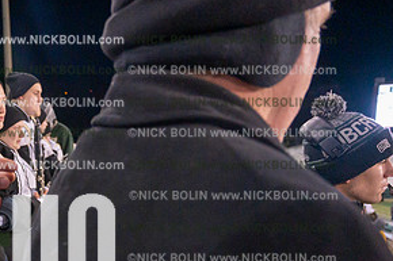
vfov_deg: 26.6
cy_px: 258
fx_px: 524
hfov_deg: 37.6
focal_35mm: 48
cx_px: 19
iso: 5000
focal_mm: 24
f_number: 4.5
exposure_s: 1/640
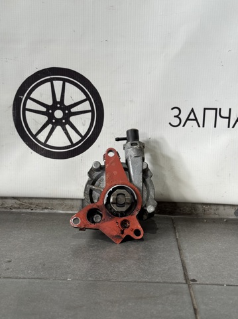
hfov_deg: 30.2
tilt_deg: -11.1
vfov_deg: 39.7
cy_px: 160
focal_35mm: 48
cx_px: 119
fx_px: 441
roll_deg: -1.4
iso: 80
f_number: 1.78
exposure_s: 1/100
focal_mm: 6.76
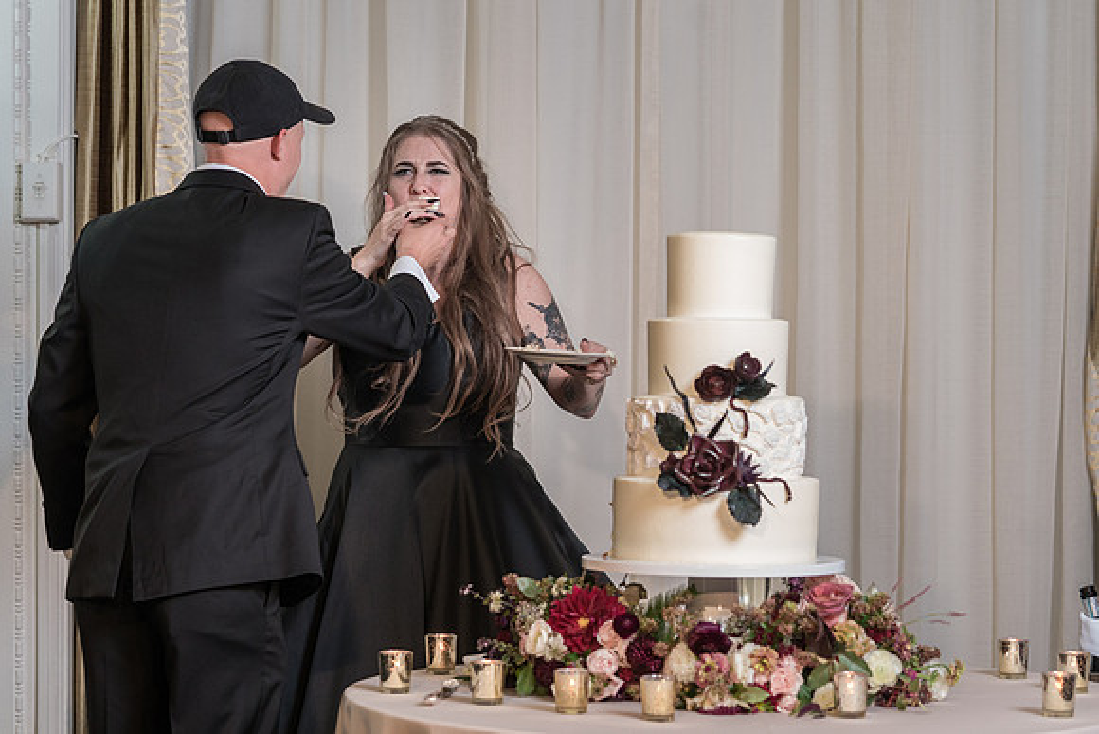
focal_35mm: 92
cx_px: 570
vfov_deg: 14.8
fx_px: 2816
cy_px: 381
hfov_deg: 22.1
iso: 2000
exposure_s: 1/200
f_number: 4
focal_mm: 86
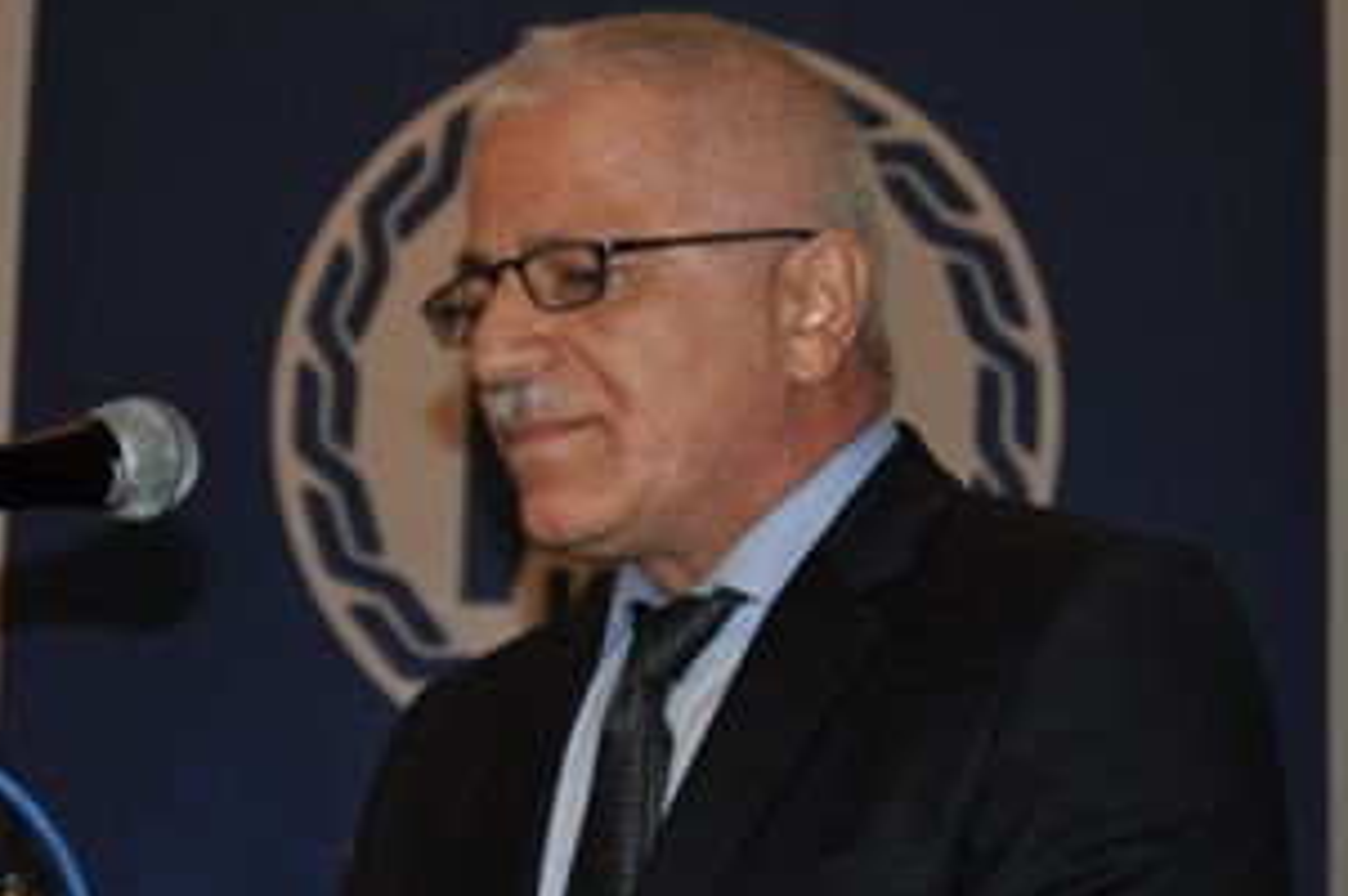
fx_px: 4591
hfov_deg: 16.7
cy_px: 466
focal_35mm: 123
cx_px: 569
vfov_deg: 11.1
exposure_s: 1/60
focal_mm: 55
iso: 800
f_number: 5.6
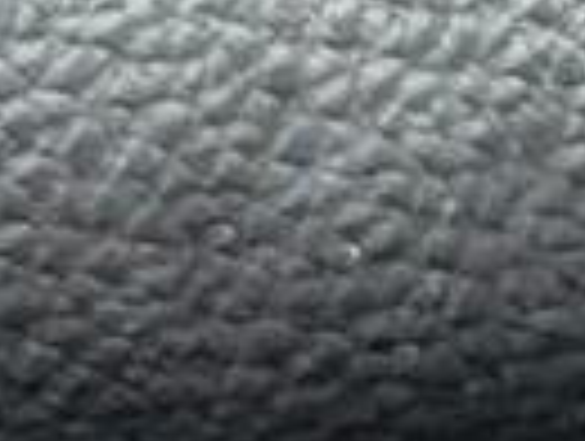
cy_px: -522
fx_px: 6518
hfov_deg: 4.9
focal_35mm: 385
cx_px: 1606
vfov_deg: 3.8
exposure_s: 1/63.3
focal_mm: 6.9
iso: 668
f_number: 1.68
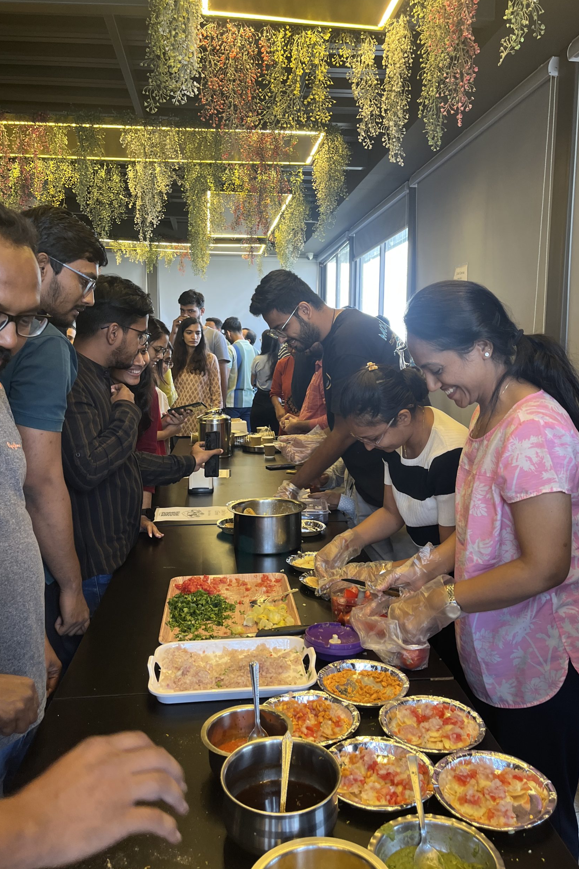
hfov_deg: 46.4
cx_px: 312
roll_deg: -0.3
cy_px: 428
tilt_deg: -7.5
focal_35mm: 28
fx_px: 675
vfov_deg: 65.5
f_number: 1.6
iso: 125
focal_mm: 5.1
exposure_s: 1/100
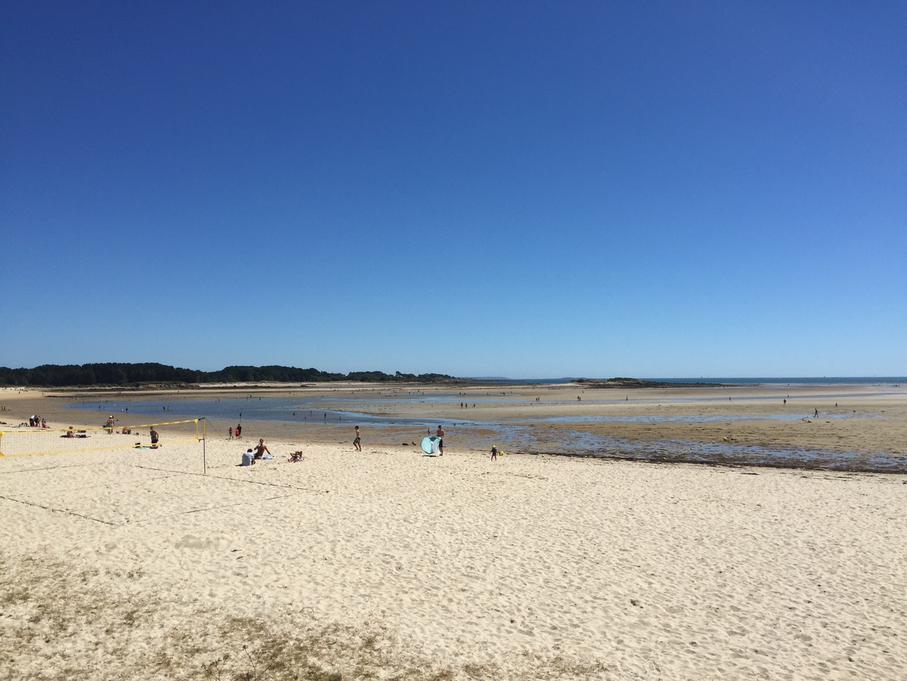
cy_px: 340
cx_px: 454
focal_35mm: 29
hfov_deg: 61.7
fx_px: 760
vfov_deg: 48.2
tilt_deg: +3.2
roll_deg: +0.0
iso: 32
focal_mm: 4.15
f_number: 2.2
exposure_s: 1/4405
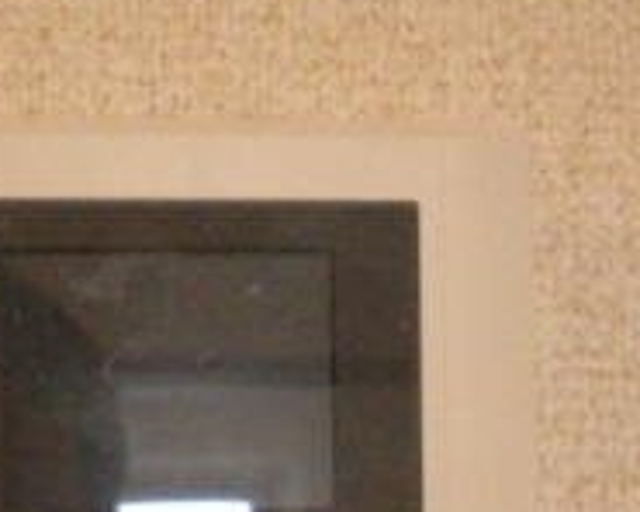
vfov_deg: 12.4
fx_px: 2235
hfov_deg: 16.2
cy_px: 778
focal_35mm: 118
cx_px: 114
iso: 800
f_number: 3.1
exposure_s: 1/62.4
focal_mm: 6.3
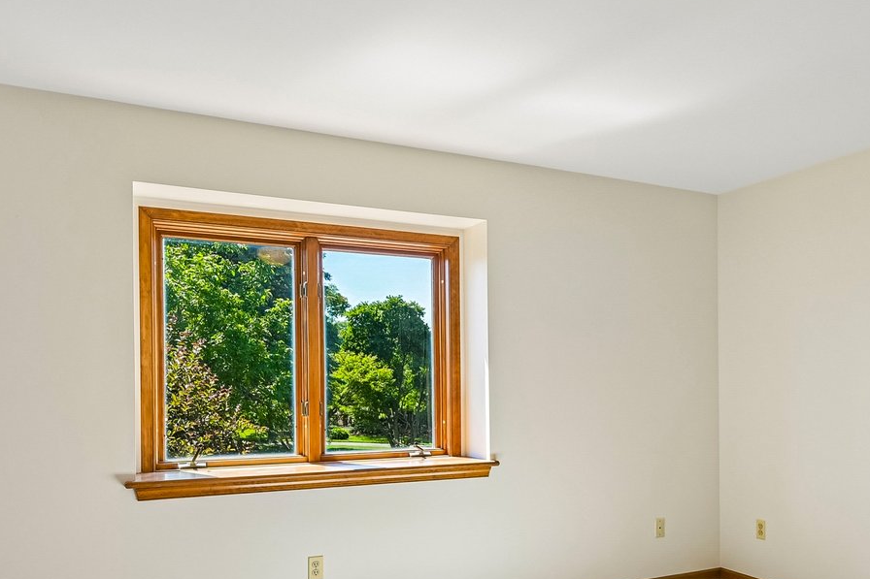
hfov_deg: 58.1
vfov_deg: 40.6
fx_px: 773
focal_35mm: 32
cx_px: 535
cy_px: 384
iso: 100
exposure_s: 1/20
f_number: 8
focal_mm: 14
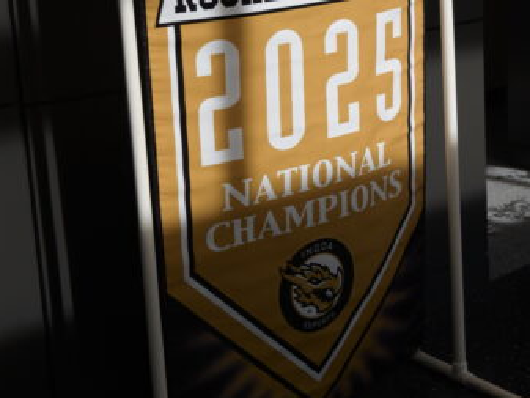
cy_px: 157
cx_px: 307
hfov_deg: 23.8
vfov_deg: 18.0
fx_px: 1256
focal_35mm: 82
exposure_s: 1/4000
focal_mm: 48
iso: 1000
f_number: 5
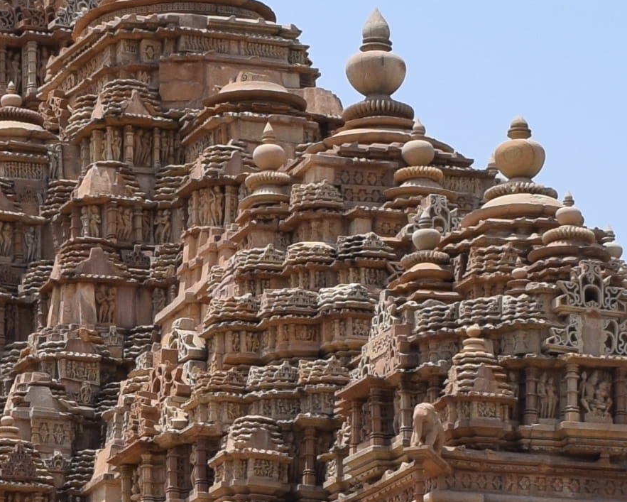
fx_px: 4793
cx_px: 217
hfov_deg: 7.5
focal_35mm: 258
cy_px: 539
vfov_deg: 6.0
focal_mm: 27
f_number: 10
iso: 200
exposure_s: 1/400
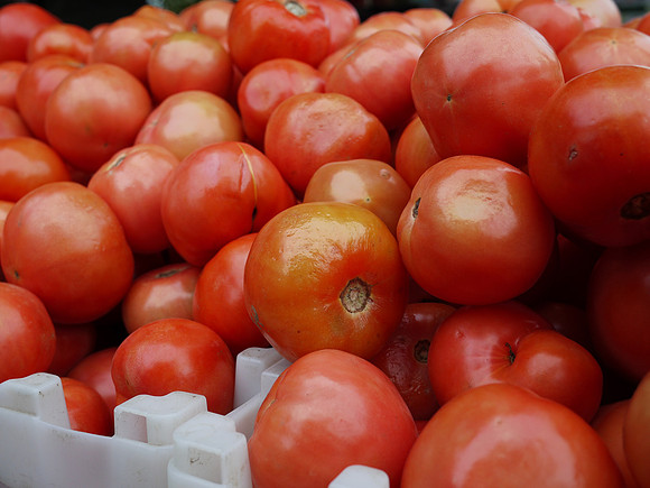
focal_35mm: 40
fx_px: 751
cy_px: 244
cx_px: 325
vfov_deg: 36.0
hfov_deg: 46.8
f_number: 4
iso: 100
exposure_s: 1/80
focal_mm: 20
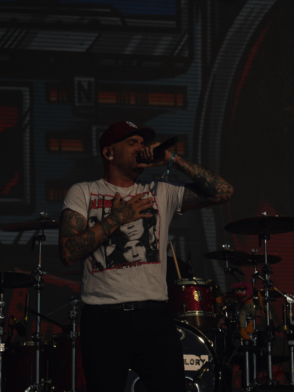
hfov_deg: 9.8
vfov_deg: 13.0
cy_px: 195
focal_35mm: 152
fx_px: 1721
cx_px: 170
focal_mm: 105
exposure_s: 1/2000
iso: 100
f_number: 8
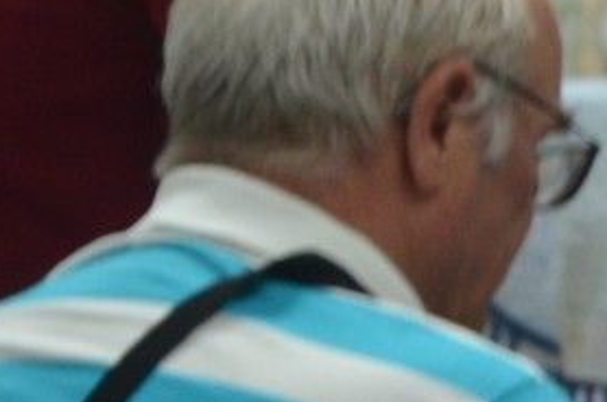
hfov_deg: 3.7
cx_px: 1926
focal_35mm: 540
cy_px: 113
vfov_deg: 2.5
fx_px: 9084
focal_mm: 50
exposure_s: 1/25
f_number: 5
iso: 640
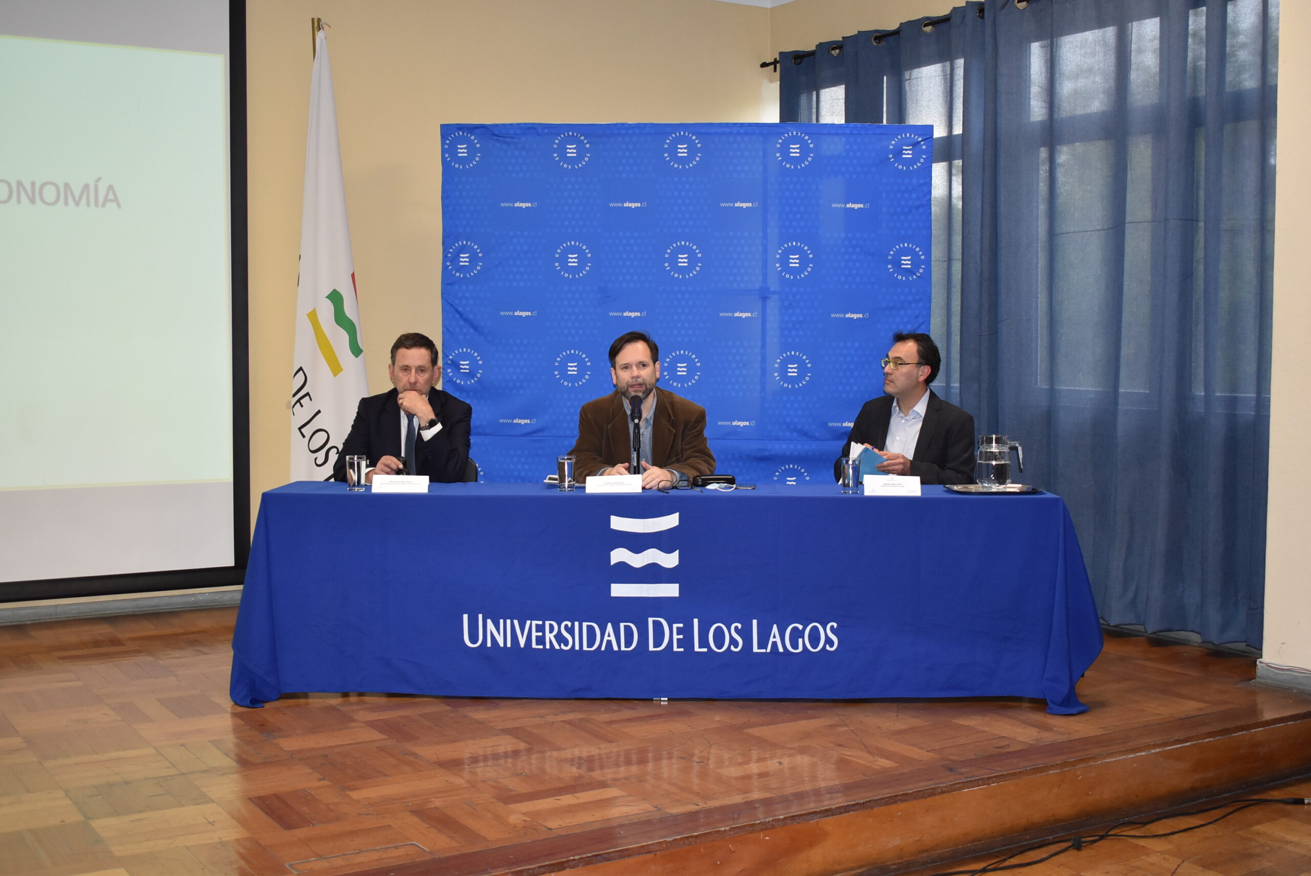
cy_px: 438
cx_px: 656
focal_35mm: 40
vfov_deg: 33.1
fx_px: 1476
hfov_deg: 47.9
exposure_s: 1/80
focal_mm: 27
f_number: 4.5
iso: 800
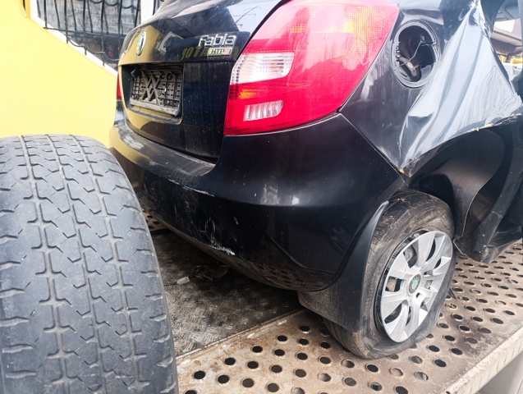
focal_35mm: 23
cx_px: 262
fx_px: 348
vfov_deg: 59.0
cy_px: 197
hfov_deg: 73.8
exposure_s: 1/100
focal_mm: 6.14
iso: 500
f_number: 1.6
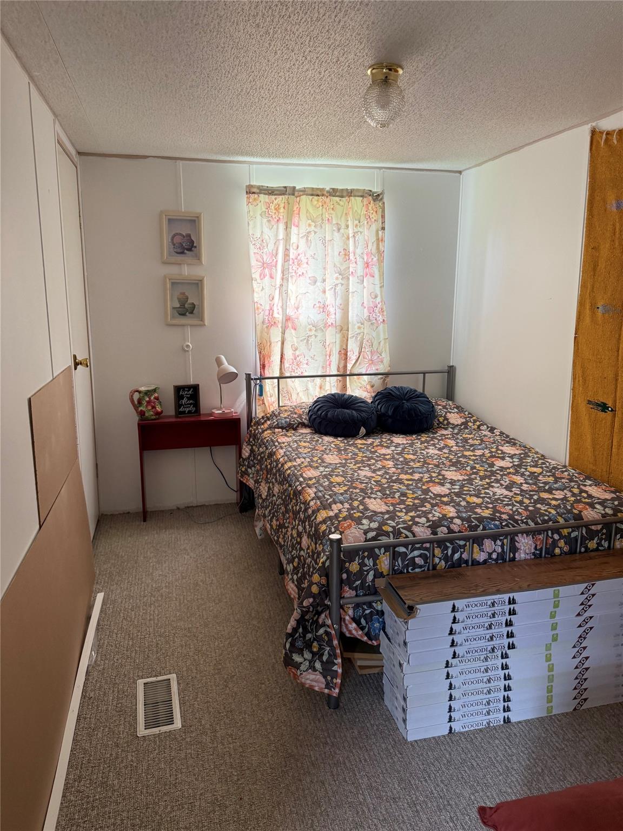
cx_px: 312
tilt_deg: -8.8
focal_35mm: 24
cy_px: 416
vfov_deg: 71.6
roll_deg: -1.7
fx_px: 576
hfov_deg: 56.8
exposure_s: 1/121
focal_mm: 6.76
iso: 200
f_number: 1.78
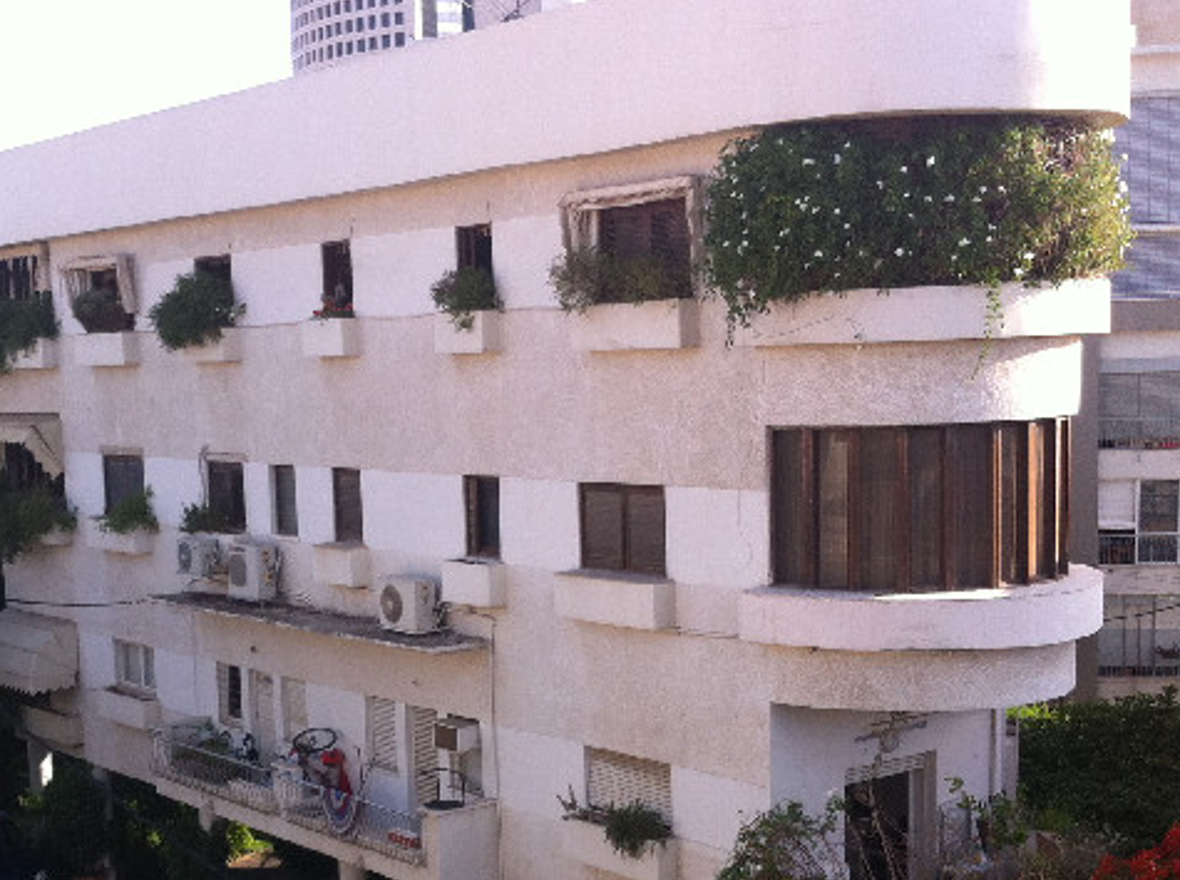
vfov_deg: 24.5
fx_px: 2007
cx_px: 415
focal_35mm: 59
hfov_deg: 32.6
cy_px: 615
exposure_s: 1/408
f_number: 2.8
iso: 80
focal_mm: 3.85
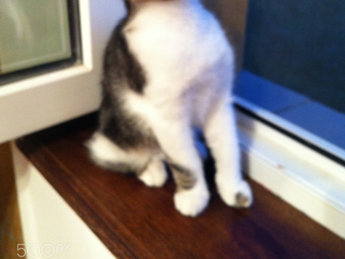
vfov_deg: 30.2
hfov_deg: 40.4
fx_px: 468
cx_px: 172
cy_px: 56
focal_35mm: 47
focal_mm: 3.85
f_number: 2.8
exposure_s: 1/15
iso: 250
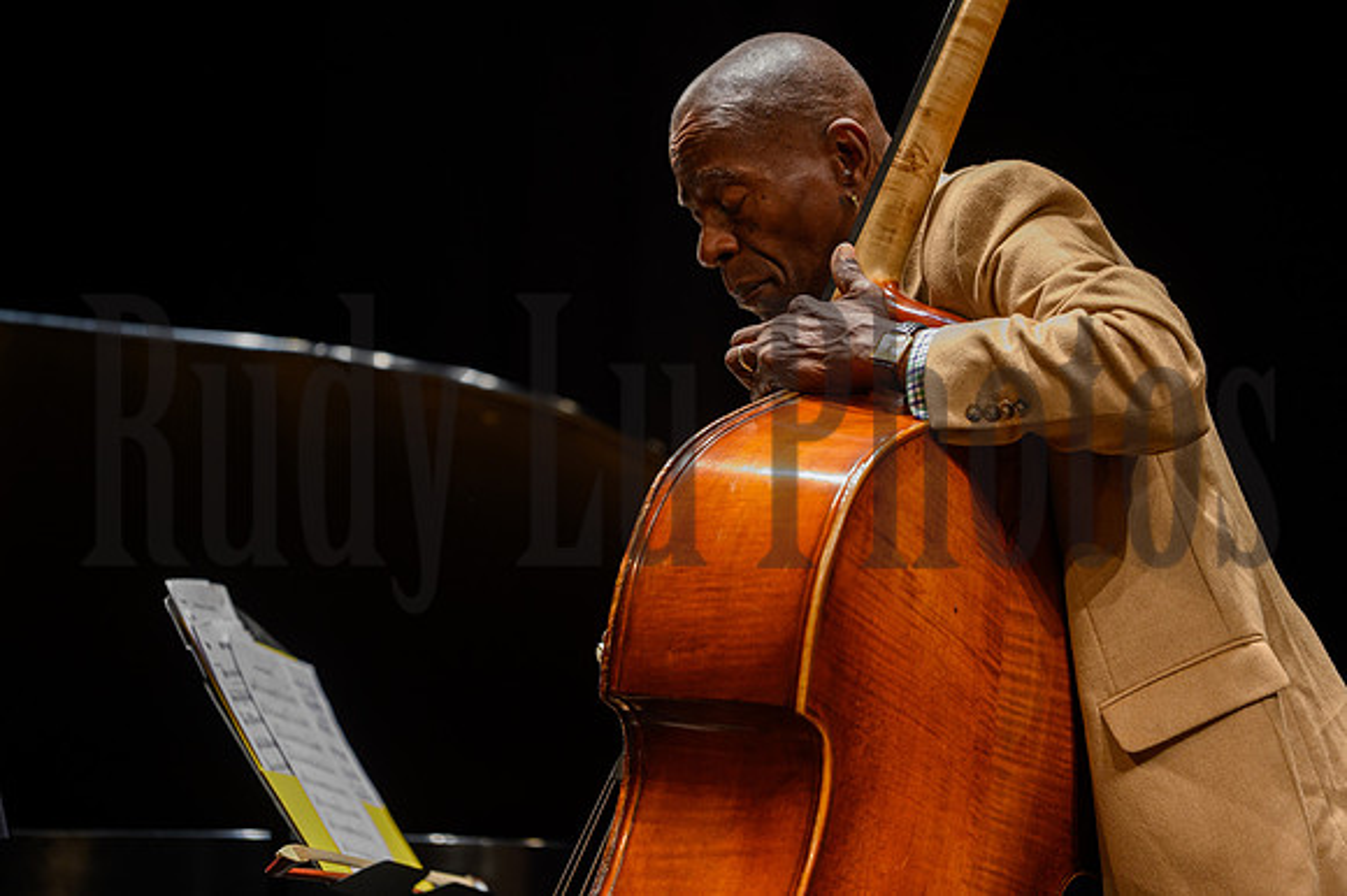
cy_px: 448
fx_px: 7479
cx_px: 674
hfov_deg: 10.3
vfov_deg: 6.9
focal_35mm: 200
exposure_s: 1/200
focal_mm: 200
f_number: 2.8
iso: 2000
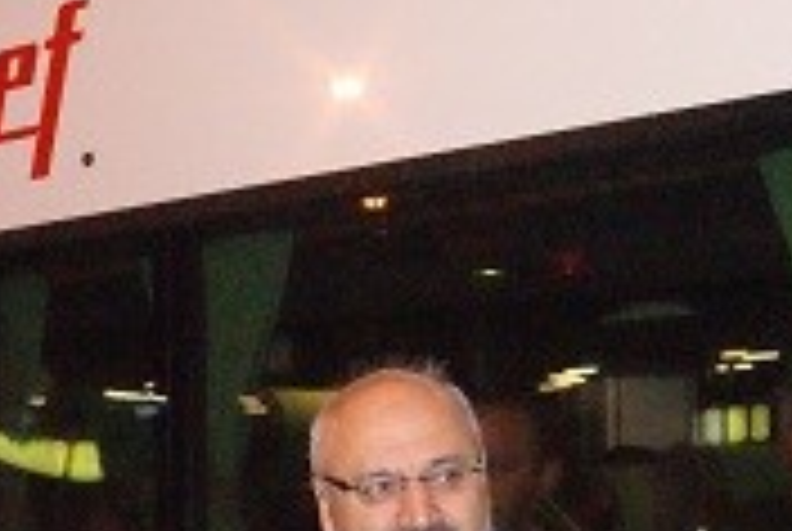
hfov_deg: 12.7
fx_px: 3372
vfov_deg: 8.9
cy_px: 596
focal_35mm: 153
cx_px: -418
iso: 3200
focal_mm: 30
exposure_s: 1/60
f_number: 5.6
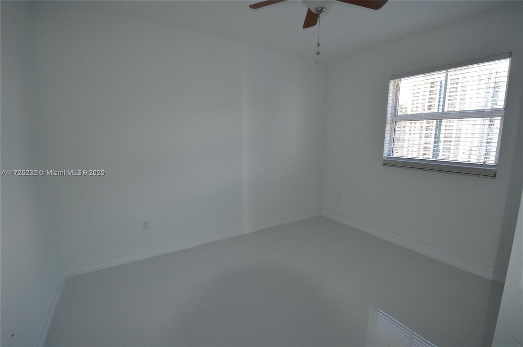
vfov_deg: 77.2
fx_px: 218
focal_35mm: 15
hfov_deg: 100.5
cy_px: 174
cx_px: 262
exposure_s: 1/125
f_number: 4
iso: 400
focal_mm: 10
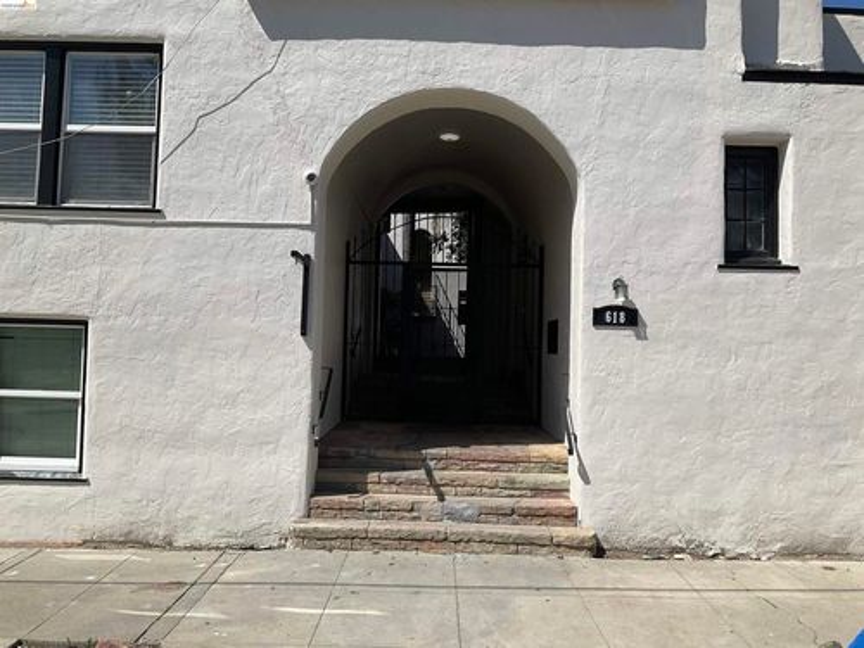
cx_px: 432
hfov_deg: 61.7
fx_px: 724
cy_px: 324
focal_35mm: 29
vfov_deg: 48.2
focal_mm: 3
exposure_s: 1/3534
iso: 16
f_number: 1.8
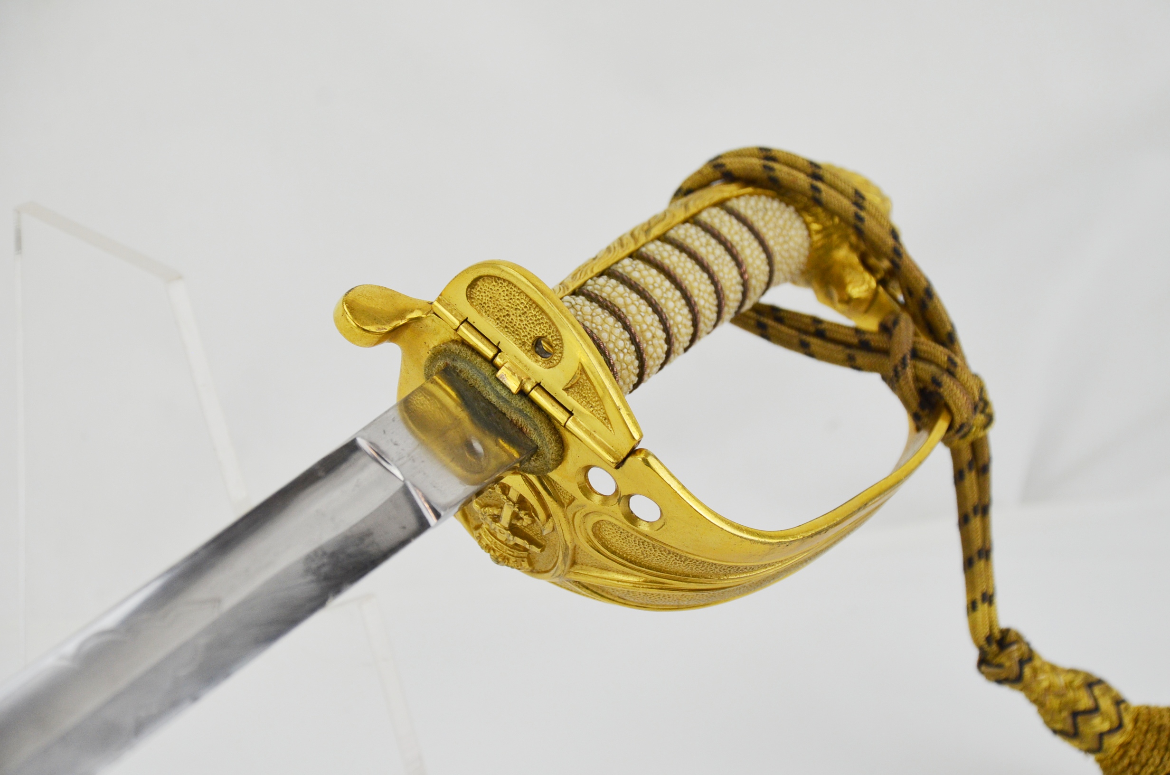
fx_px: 4135
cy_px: 388
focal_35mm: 128
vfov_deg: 10.7
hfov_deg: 16.1
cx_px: 585
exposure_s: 1/250
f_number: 5.6
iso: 640
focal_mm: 85
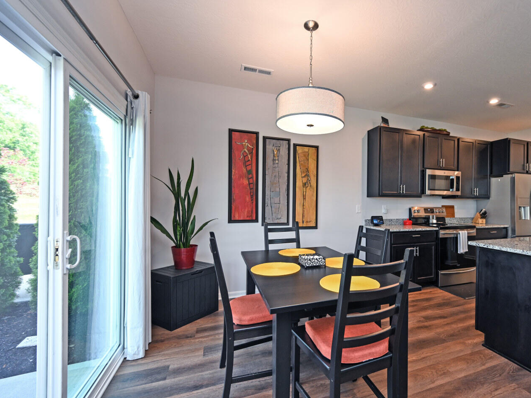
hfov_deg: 93.5
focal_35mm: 16
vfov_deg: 78.1
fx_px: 245
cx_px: 314
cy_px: 200
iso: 320
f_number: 4
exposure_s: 1/60
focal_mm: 14
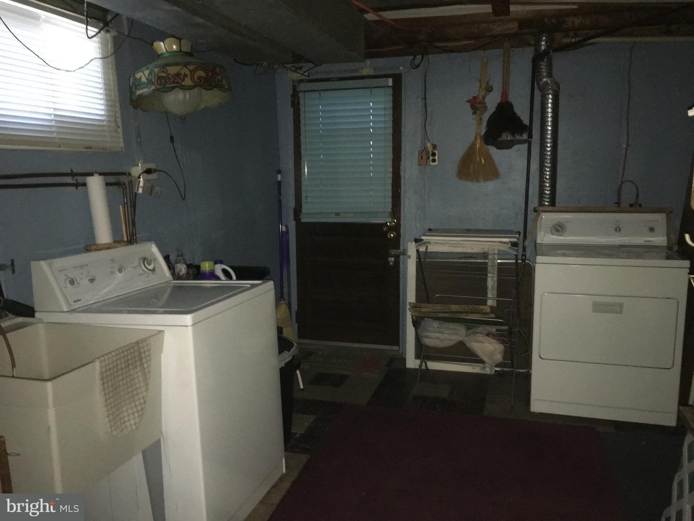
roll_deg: +0.5
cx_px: 347
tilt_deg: -8.2
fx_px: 581
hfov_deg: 61.7
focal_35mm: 29
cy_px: 260
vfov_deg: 48.2
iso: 500
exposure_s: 1/16
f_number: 2.2
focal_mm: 4.15
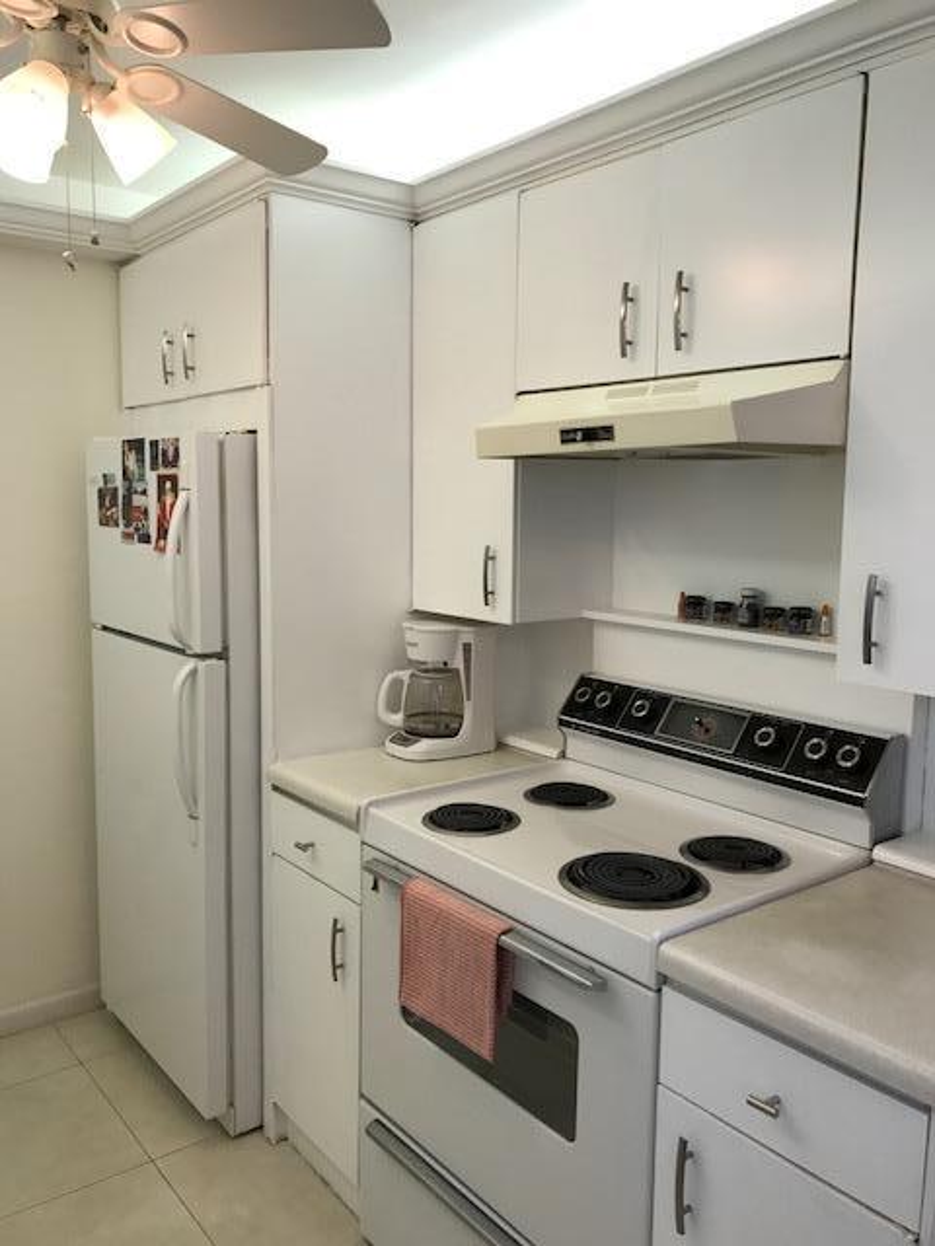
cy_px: 623
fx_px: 1008
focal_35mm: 28
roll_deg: -0.6
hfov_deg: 49.7
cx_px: 468
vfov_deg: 63.4
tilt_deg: -6.1
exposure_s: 1/120
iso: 32
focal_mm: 3.99
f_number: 1.8
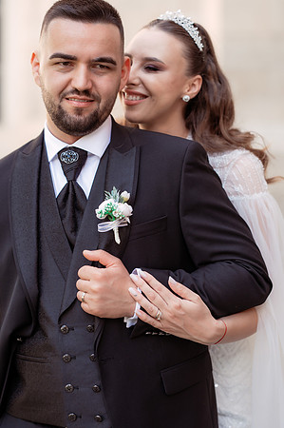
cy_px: 214
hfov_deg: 16.0
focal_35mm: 85
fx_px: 1008
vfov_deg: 23.9
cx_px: 142
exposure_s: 1/320
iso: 200
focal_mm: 85
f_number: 2.5
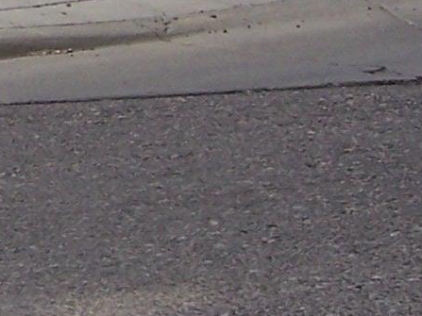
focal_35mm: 332
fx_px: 4046
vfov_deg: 4.4
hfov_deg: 5.8
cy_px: -441
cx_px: -544
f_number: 6.7
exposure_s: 1/500
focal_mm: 10.7
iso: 100
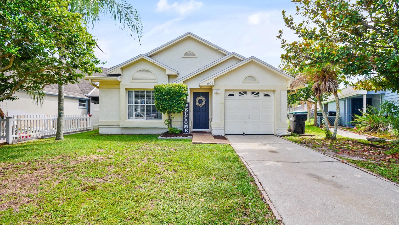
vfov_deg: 66.9
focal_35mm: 16
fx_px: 169
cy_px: 100
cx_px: 203
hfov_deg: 99.4
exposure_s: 1/640
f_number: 10
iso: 200
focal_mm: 7
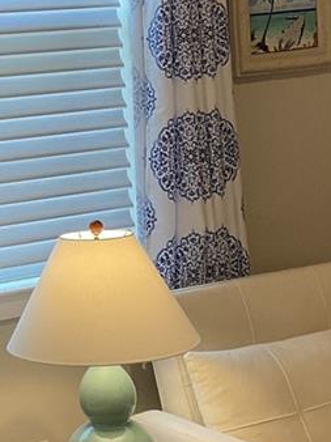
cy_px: 131
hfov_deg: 14.1
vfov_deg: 19.0
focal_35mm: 103
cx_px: -18
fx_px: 1315
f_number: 1.8
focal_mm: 3
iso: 80
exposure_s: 1/60
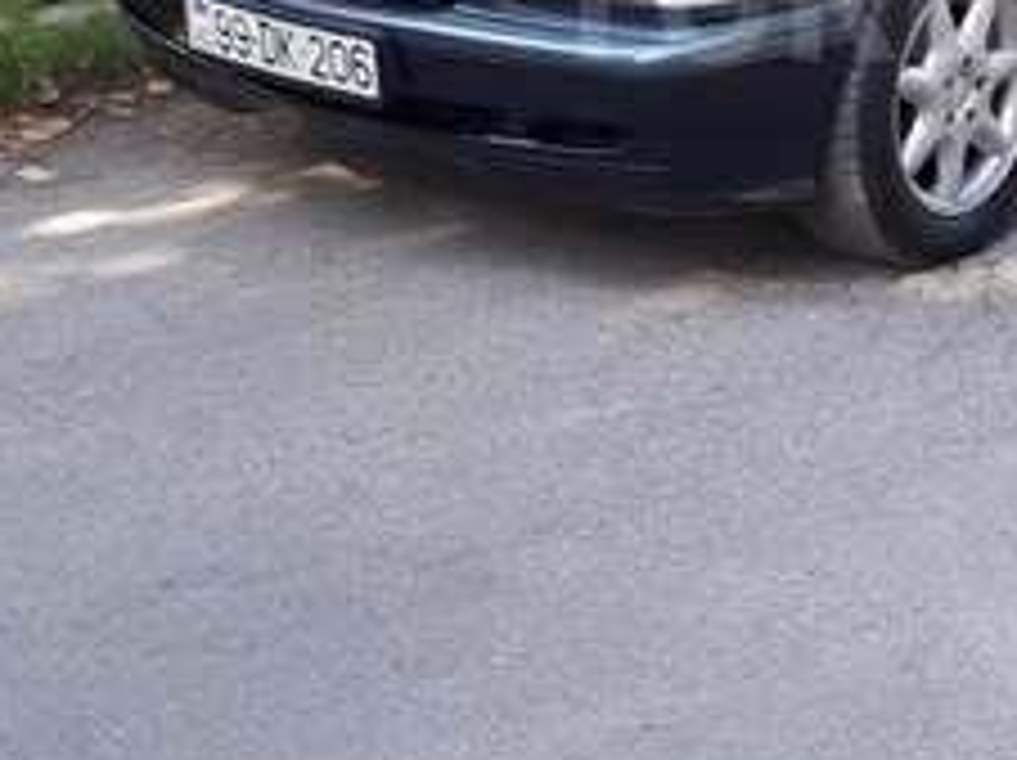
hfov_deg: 23.7
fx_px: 2319
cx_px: 1004
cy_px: -7
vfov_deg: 18.1
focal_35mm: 79
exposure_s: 1/149
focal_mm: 3.6
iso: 40
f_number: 1.9
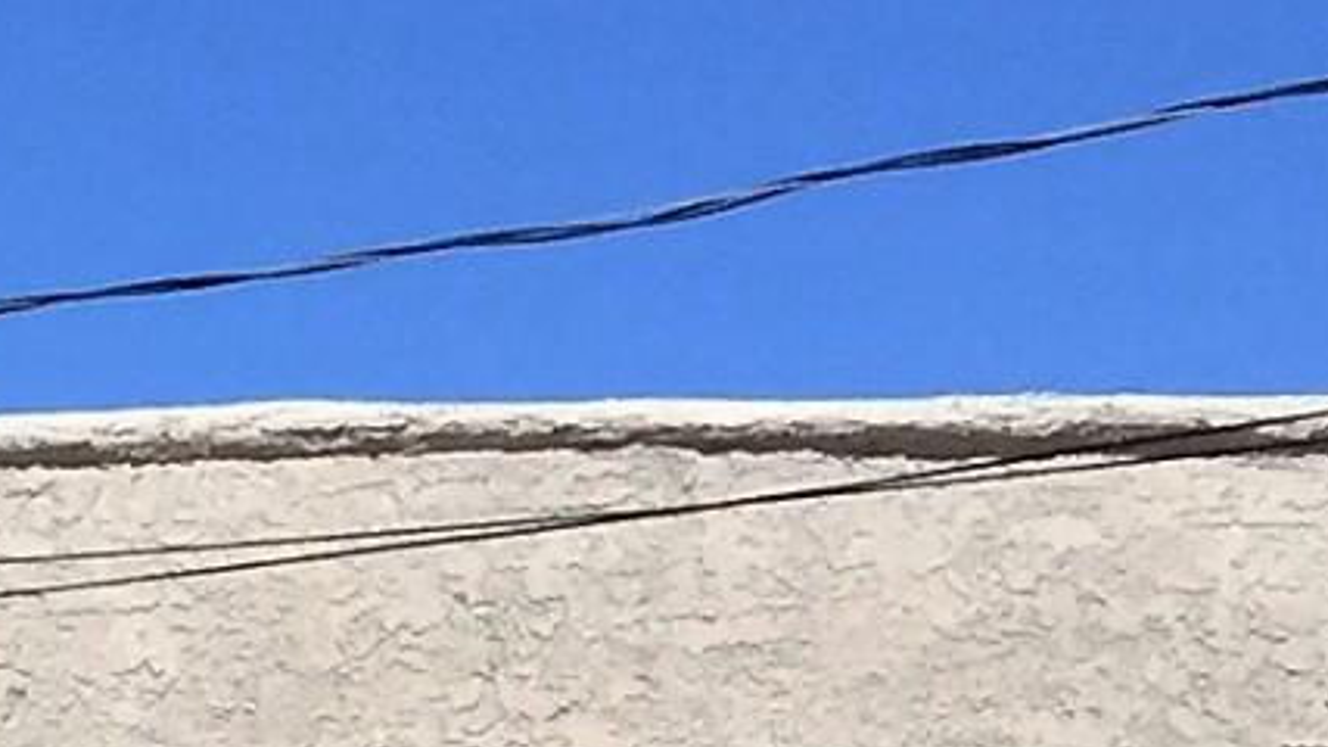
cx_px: -2345
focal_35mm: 222
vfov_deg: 5.1
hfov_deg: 8.5
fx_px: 7816
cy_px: 2478
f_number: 2.2
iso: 32
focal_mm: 4.15
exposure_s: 1/3049
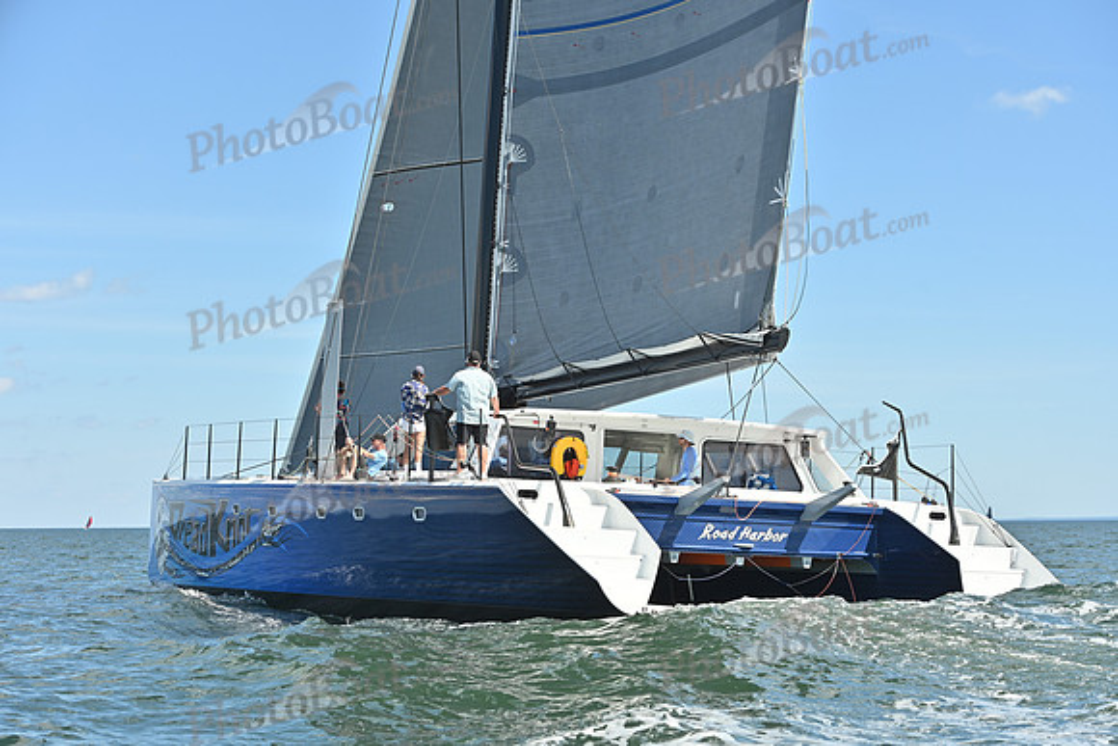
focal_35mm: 70
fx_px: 2174
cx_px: 559
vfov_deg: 19.5
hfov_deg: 28.8
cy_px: 373
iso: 250
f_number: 7.1
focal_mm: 70
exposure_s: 1/1000
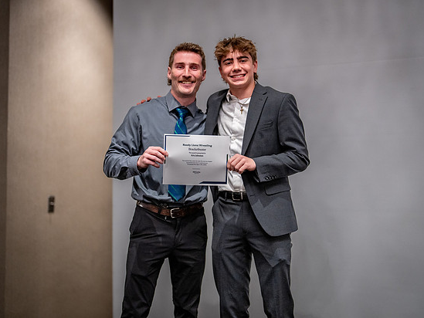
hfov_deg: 34.3
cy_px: 159
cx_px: 214
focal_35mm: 56
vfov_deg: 26.1
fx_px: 686
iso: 1250
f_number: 1.2
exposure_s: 1/320
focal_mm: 50
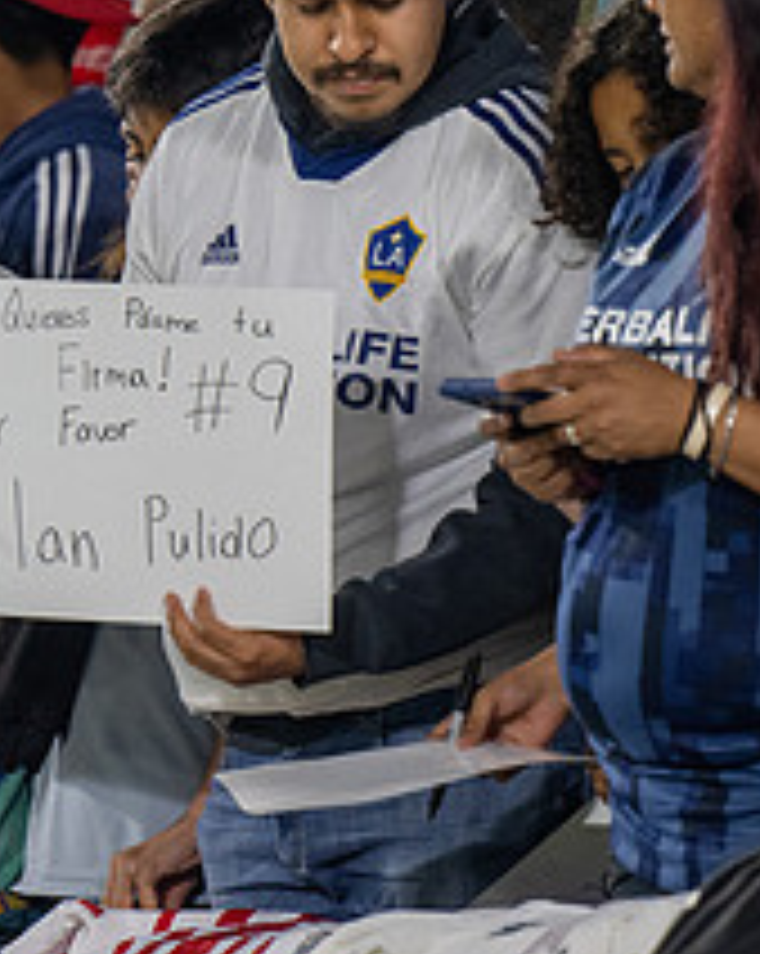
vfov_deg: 4.3
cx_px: 355
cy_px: 169
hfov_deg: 3.4
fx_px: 12680
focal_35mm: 450
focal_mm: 175
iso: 1800
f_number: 4
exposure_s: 1/400
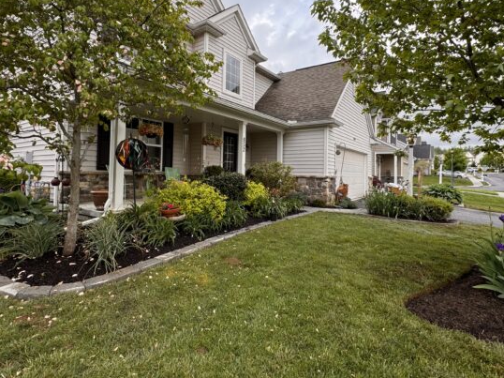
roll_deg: -1.0
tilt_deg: +0.4
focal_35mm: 20
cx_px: 253
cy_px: 169
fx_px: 291
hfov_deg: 81.8
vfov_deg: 65.8
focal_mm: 2.22
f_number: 2.2
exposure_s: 1/164
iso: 40
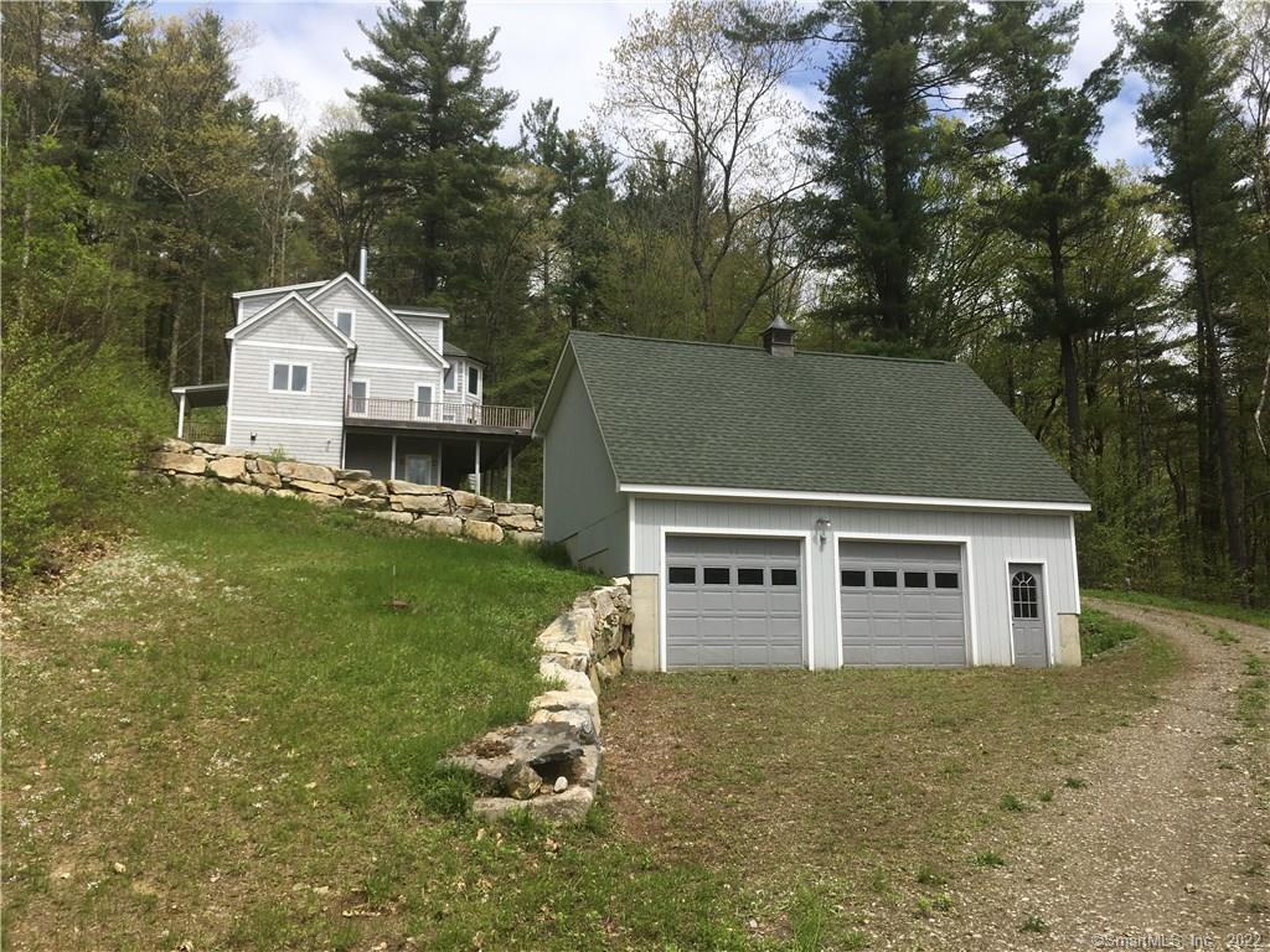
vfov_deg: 48.2
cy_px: 476
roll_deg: +0.1
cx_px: 635
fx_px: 1064
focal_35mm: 29
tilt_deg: +7.0
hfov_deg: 61.7
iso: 25
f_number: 2.2
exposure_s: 1/1399
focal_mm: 4.15
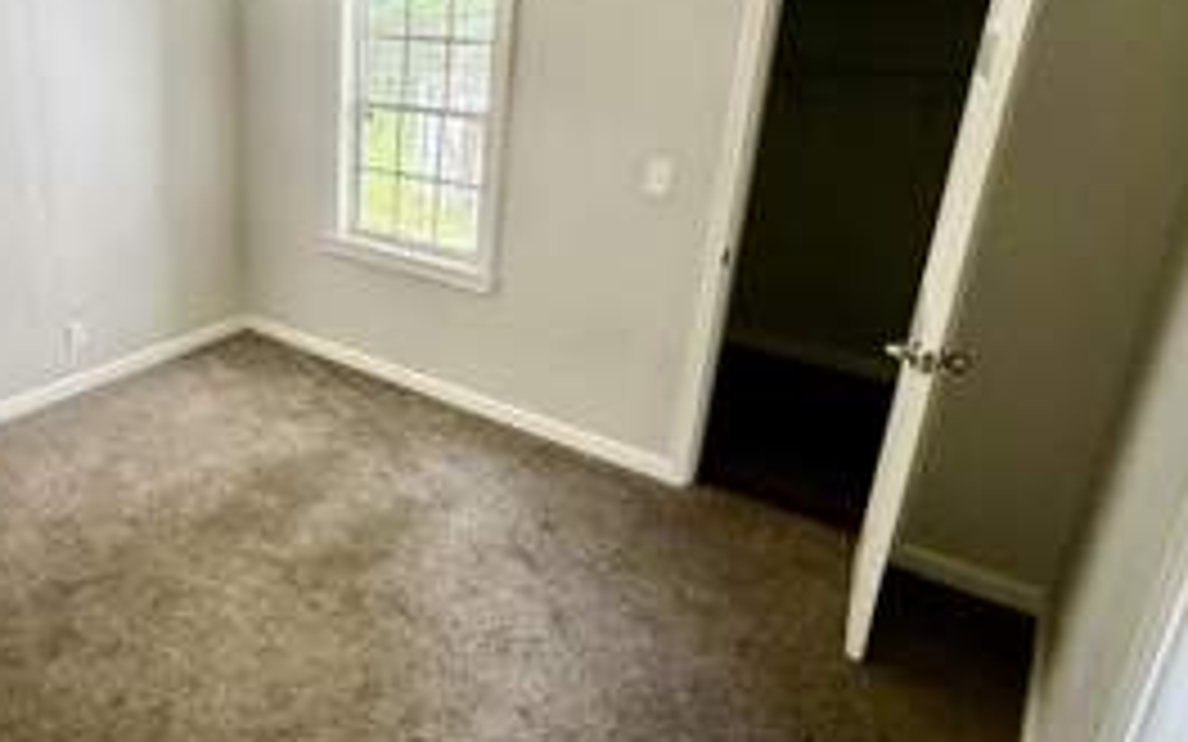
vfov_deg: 45.6
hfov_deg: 64.3
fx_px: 874
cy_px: 272
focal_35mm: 27
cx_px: 297
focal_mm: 2.22
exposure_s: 1/99
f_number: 2.2
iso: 160
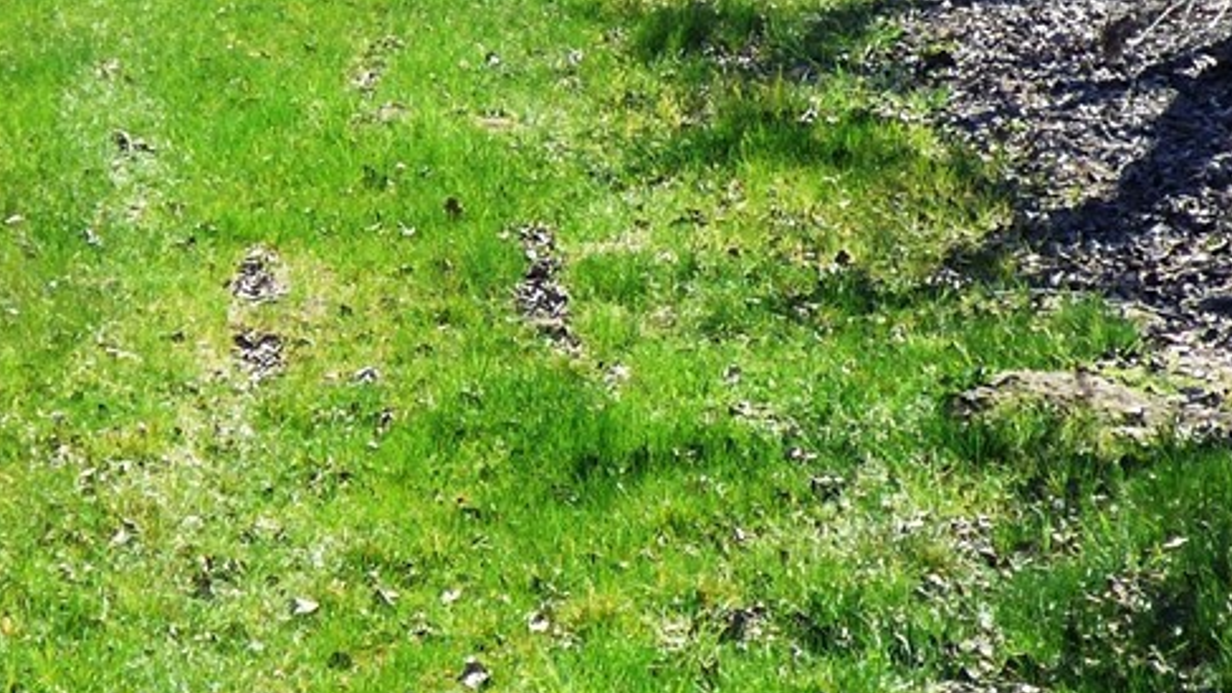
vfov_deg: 6.8
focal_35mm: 179
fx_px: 5848
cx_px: 519
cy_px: 291
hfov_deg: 12.0
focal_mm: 8.68
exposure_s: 1/400
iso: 100
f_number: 3.8
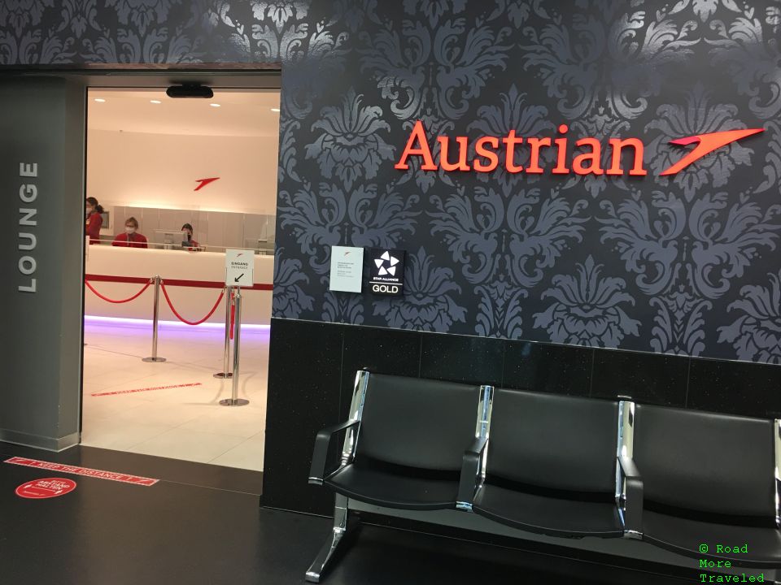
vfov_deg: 48.2
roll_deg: -2.6
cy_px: 292
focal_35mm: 29
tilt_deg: -2.9
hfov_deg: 61.7
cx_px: 390
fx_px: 654
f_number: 2.2
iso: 40
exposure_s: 1/17
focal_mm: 4.15
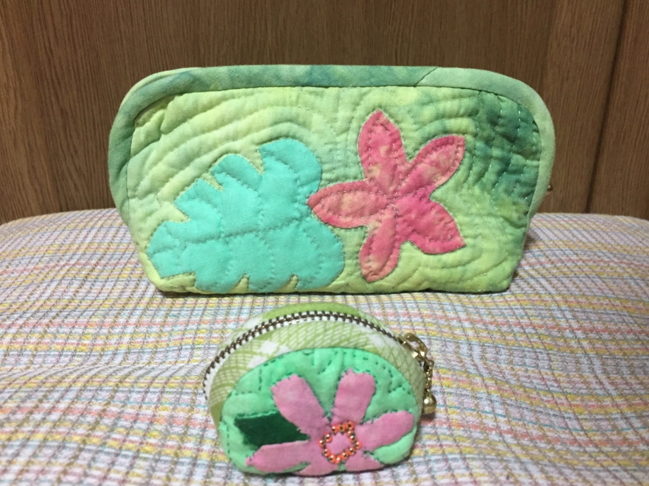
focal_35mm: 30
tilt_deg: -24.7
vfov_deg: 46.8
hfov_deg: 60.0
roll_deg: +1.0
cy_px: 251
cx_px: 324
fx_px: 562
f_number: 2.2
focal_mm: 4.15
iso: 160
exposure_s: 1/30
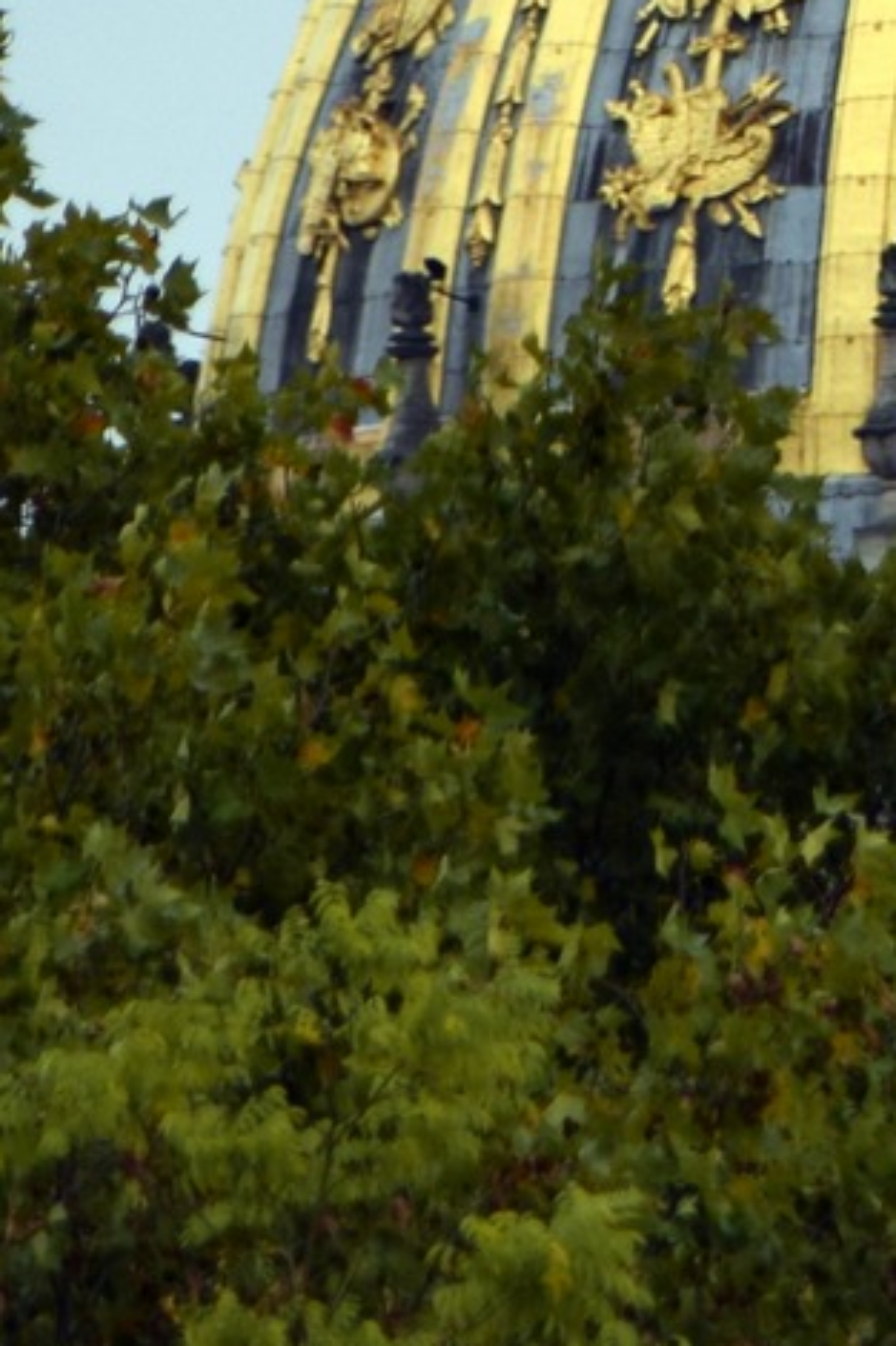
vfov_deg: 1.2
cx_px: 1225
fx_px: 64368
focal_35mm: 1723
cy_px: -398
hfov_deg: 0.8
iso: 200
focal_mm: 250
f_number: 6.3
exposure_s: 1/640
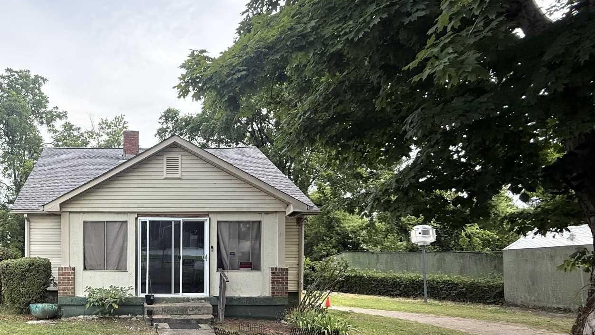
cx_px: 121
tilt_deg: -0.8
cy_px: 238
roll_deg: -0.1
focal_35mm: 25
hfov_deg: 67.3
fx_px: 394
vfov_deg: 44.9
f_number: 2.2
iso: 64
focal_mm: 2.22
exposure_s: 1/506
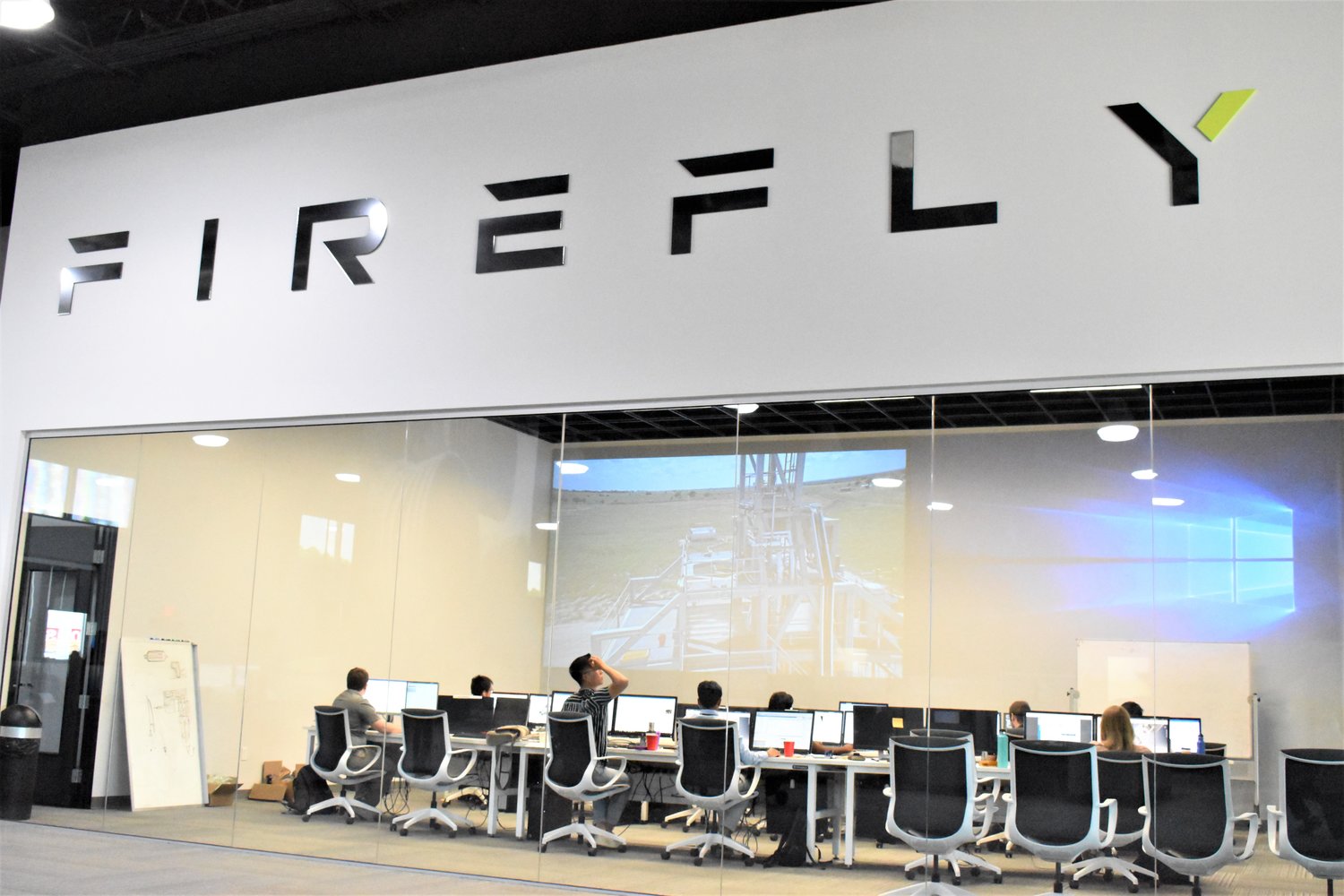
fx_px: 1400
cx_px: 672
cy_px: 448
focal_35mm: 38
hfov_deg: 51.3
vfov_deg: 35.5
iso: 10000
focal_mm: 25
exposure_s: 1/160
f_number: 5.6
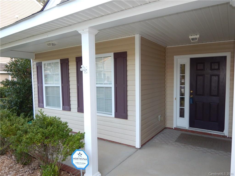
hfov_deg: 69.4
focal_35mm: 25
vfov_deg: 54.9
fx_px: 170
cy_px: 88
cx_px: 118
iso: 125
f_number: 3.1
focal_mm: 4.5
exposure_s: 1/80
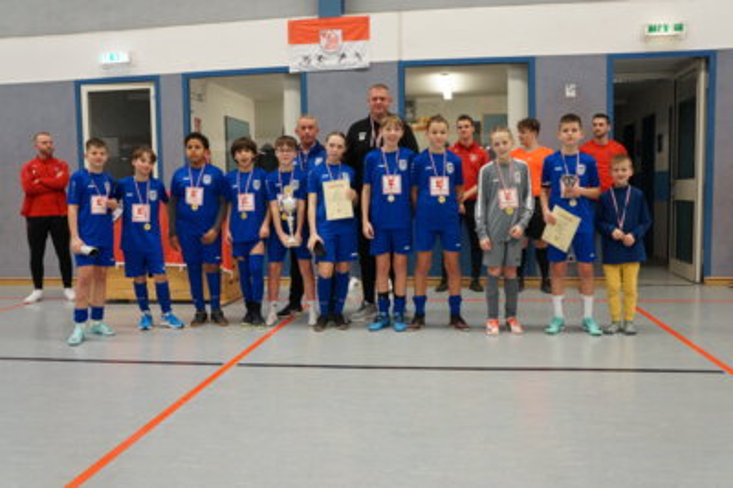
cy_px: 244
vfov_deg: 43.5
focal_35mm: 30
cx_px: 366
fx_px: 610
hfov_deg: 62.0
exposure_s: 1/60
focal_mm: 20
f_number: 7.1
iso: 2000
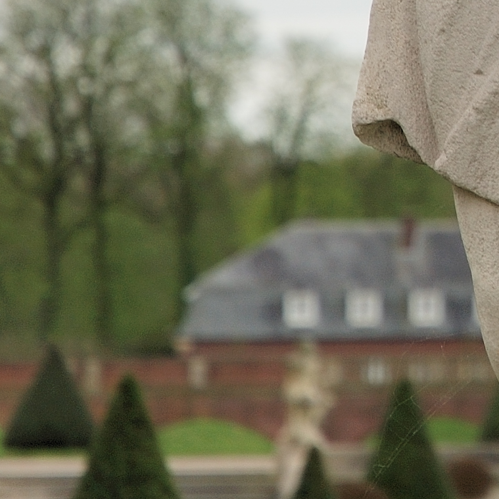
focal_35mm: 456
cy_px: -41
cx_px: 699
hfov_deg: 3.8
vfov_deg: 3.8
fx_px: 7437
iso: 100
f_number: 4.5
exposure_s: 1/200
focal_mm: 70
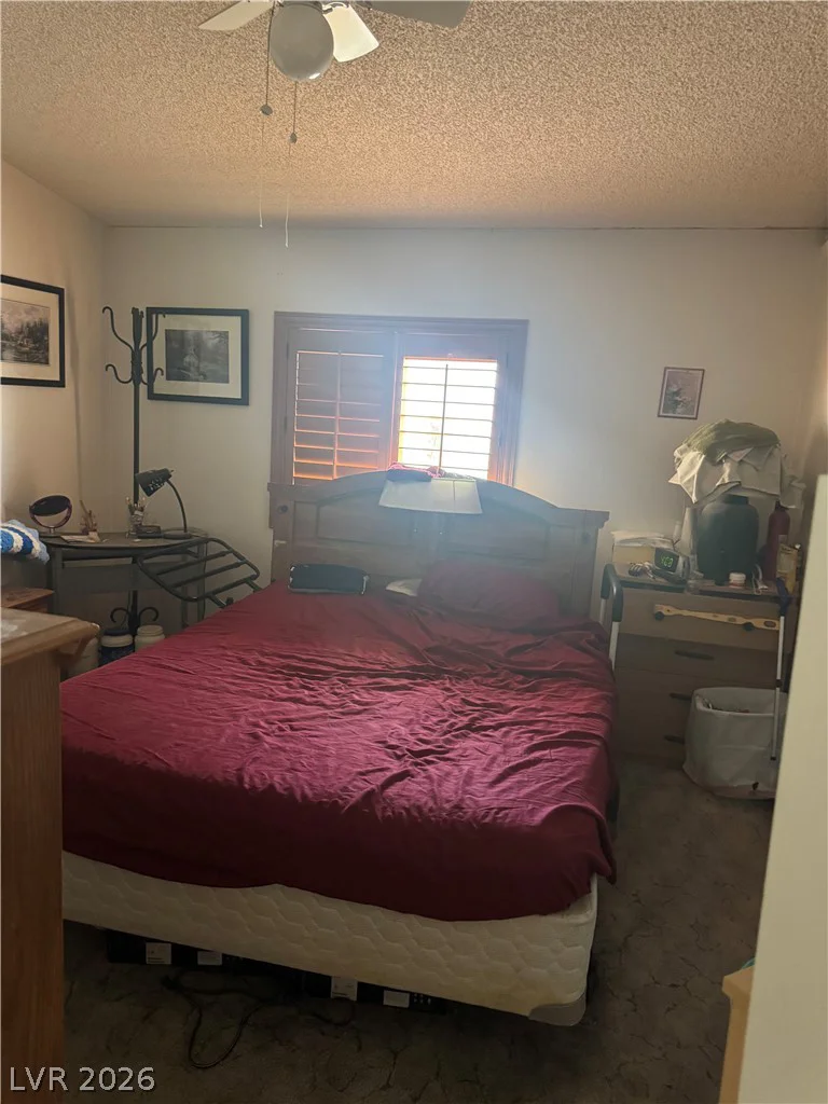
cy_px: 552
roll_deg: -3.6
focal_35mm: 24
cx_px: 414
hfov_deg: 56.8
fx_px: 765
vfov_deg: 71.6
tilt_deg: -9.4
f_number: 1.78
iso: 1000
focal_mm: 6.76
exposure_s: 1/40
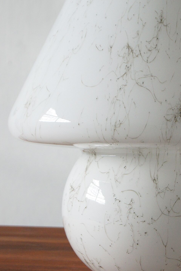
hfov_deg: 11.8
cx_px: 101
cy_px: 99
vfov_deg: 17.7
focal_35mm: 116
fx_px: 872
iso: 400
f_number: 5.6
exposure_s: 1/160
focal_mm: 55
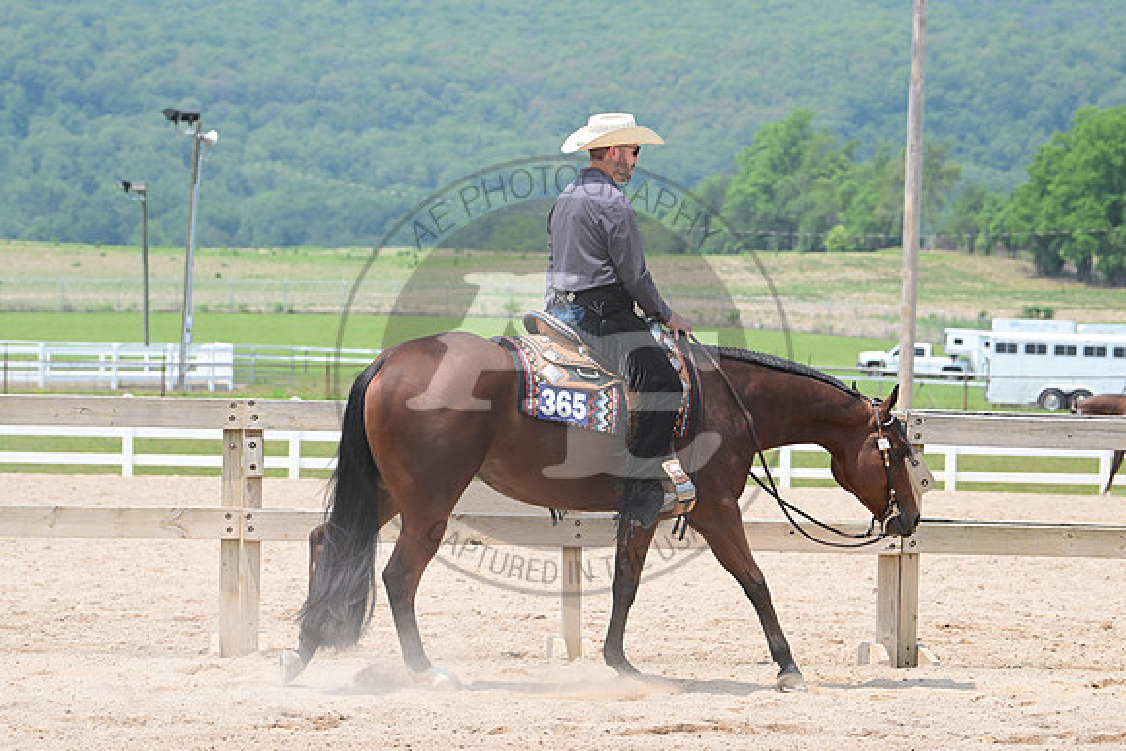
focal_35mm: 135
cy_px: 376
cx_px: 563
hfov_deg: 15.2
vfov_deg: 10.2
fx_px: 4223
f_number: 7.1
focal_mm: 135
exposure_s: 1/1600
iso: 800
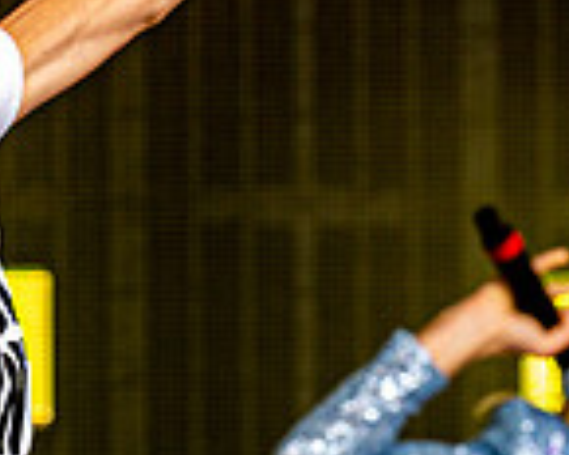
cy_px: 201
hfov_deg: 3.4
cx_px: 65
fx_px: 9700
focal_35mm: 576
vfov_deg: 2.7
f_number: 5.6
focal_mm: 135
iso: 200
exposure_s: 1/400
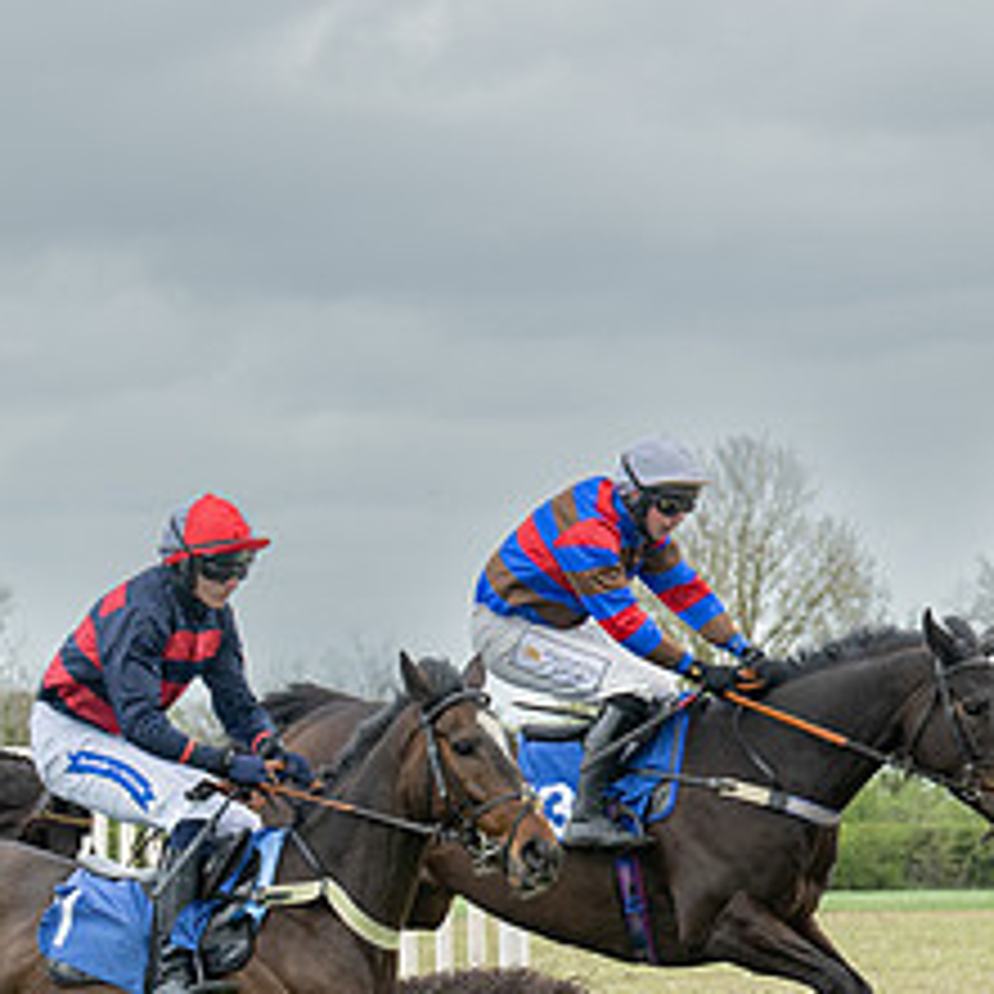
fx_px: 7570
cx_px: 180
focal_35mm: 233
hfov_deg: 7.5
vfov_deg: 7.5
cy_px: 1085
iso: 400
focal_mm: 70
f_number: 5
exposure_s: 1/1000
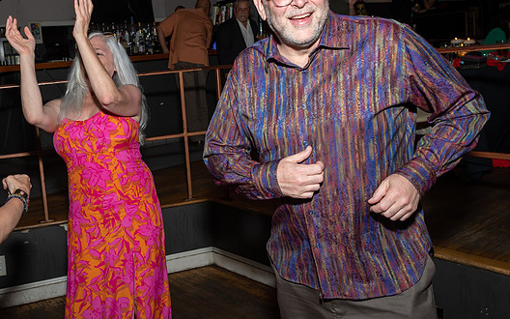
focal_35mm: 37
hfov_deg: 51.6
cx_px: 163
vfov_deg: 34.2
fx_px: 514
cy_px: 118
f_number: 6.3
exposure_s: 1/250
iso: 400
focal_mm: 17
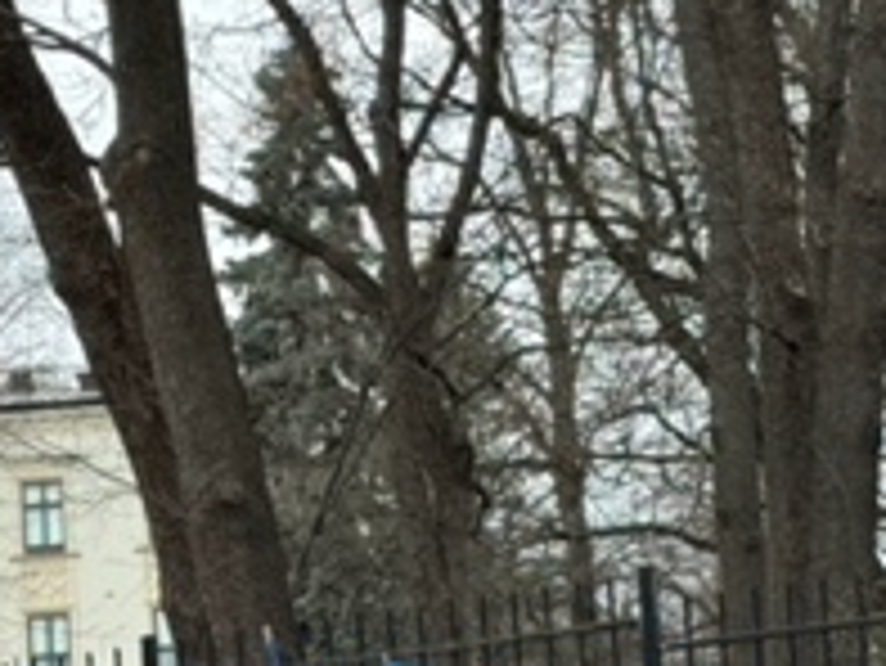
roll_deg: +2.7
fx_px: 3995
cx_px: 256
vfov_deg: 9.4
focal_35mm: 156
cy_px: 770
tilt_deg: +6.0
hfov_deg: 12.6
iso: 64
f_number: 1.78
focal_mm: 6.76
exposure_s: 1/913
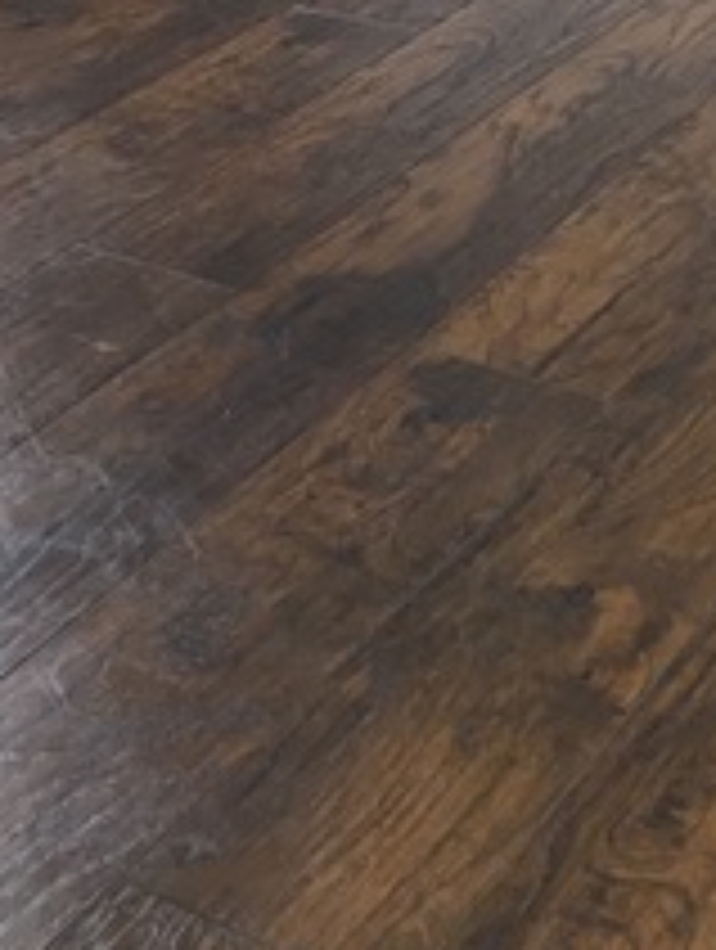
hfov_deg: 18.0
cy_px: -299
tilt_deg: -10.6
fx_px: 2255
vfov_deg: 21.4
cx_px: 392
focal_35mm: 82
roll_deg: +1.8
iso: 400
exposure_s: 1/60
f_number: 1.8
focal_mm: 4.25
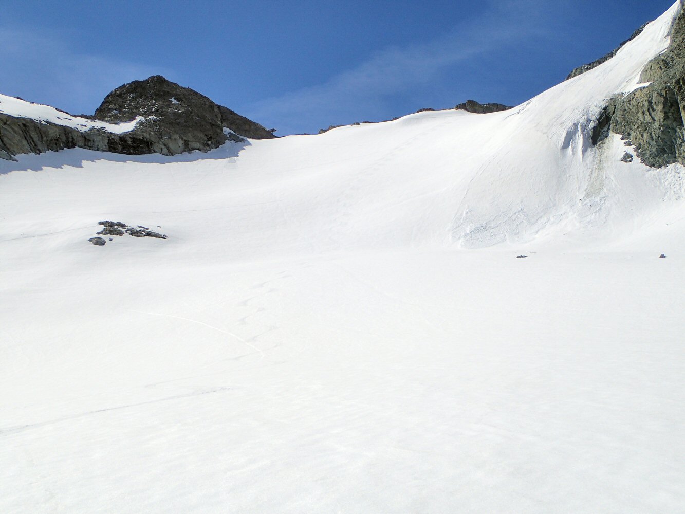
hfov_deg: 43.8
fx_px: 851
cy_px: 257
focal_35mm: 43
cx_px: 342
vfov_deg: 33.6
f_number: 11
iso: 100
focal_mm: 7.86
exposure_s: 1/250
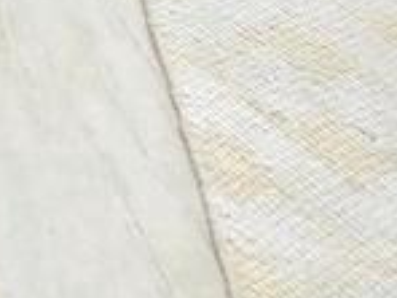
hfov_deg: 9.6
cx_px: -925
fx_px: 1548
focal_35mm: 135
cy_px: -1093
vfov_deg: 6.7
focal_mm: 1.7
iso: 160
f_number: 2.2
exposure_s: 1/60
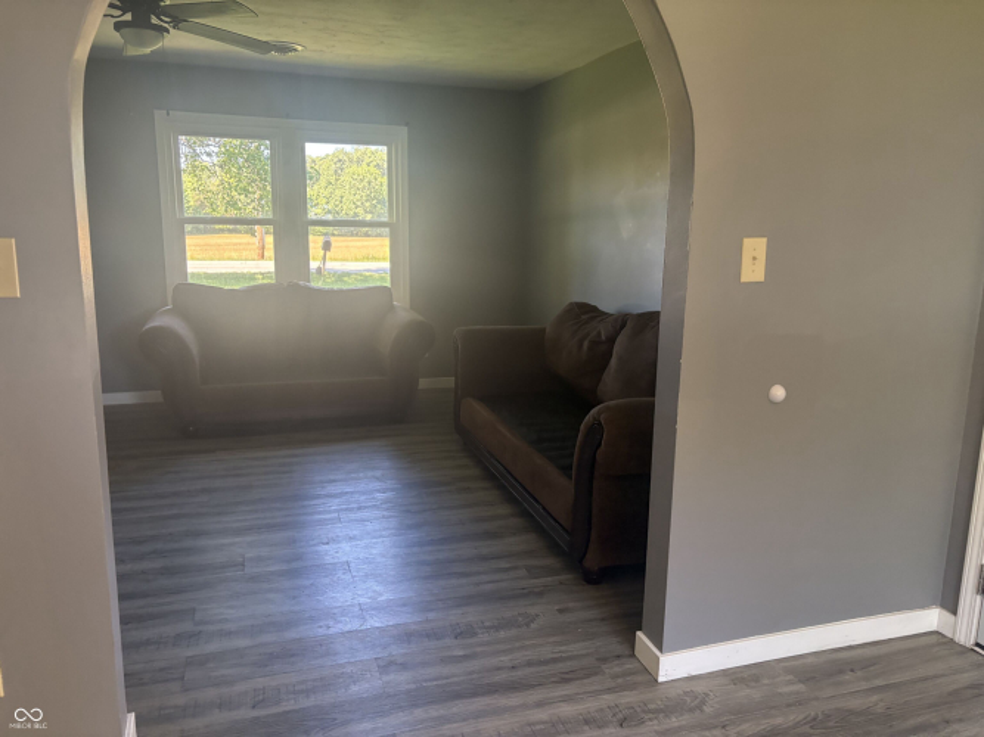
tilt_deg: -10.3
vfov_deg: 53.0
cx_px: 492
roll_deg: -0.9
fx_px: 739
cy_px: 368
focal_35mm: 26
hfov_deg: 67.3
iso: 250
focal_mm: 5.96
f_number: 1.6
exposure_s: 1/120
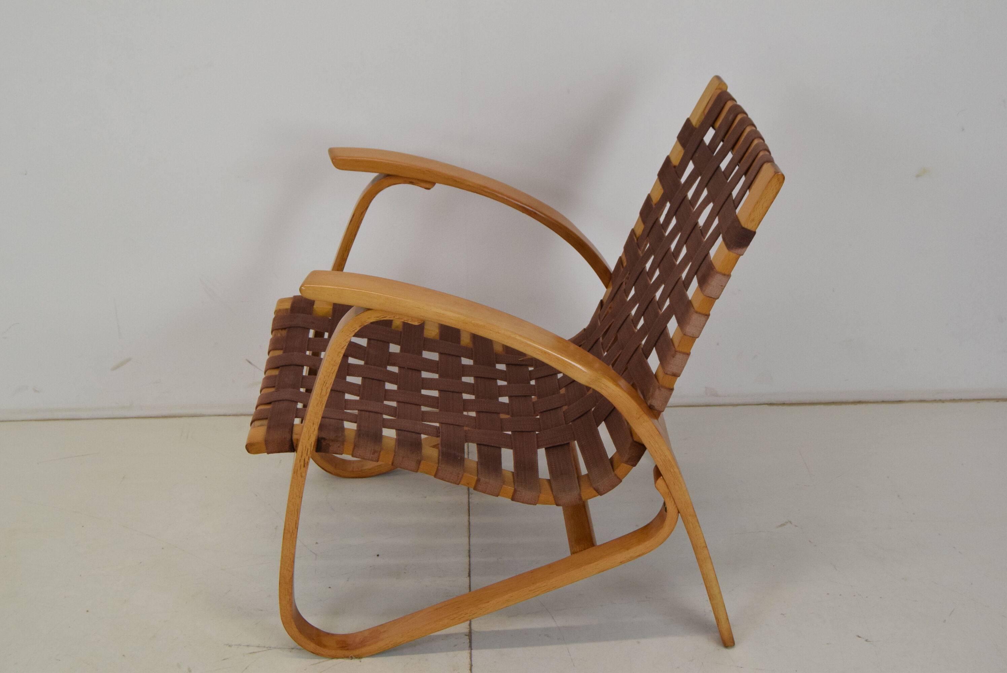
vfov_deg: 26.5
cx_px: 504
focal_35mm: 51
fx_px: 1428
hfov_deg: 38.9
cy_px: 336
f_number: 9
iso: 1600
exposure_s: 1/320
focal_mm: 34
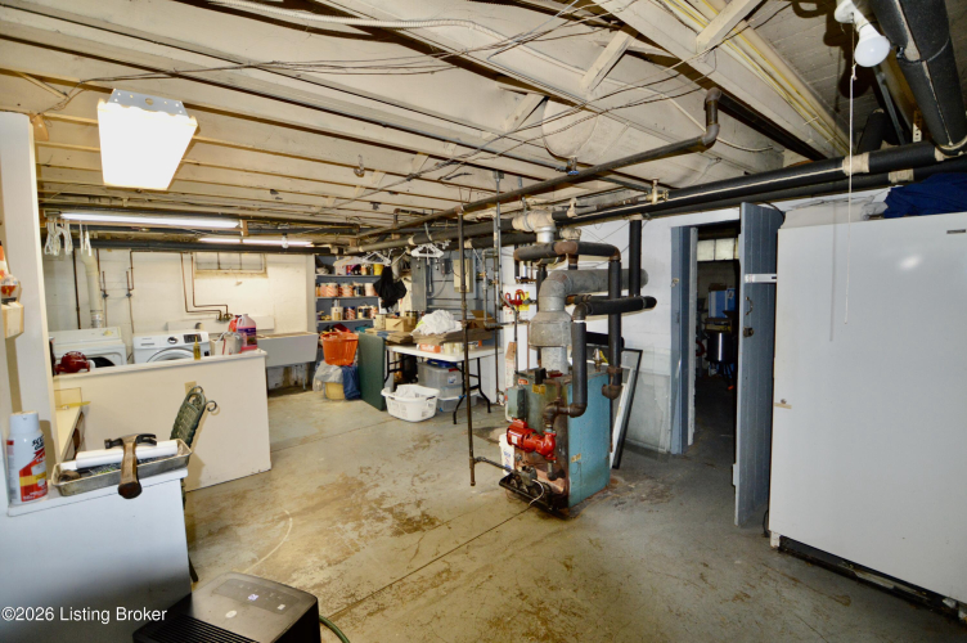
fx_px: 403
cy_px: 322
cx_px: 484
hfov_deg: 100.4
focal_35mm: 15
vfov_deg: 77.2
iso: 900
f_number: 3.5
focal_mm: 10
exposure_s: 1/60
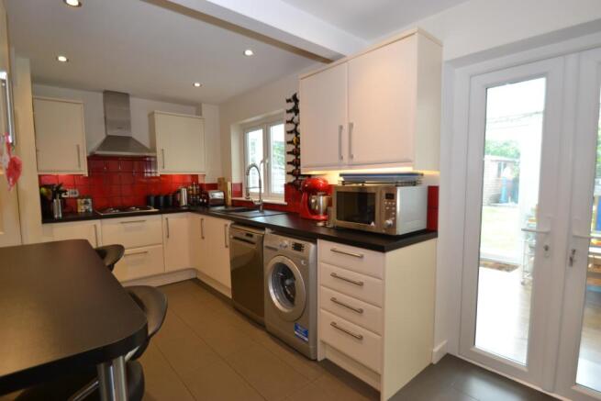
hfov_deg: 95.0
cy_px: 200
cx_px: 300
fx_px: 276
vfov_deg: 72.1
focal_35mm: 16
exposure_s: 1/60
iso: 400
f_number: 3.5
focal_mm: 11
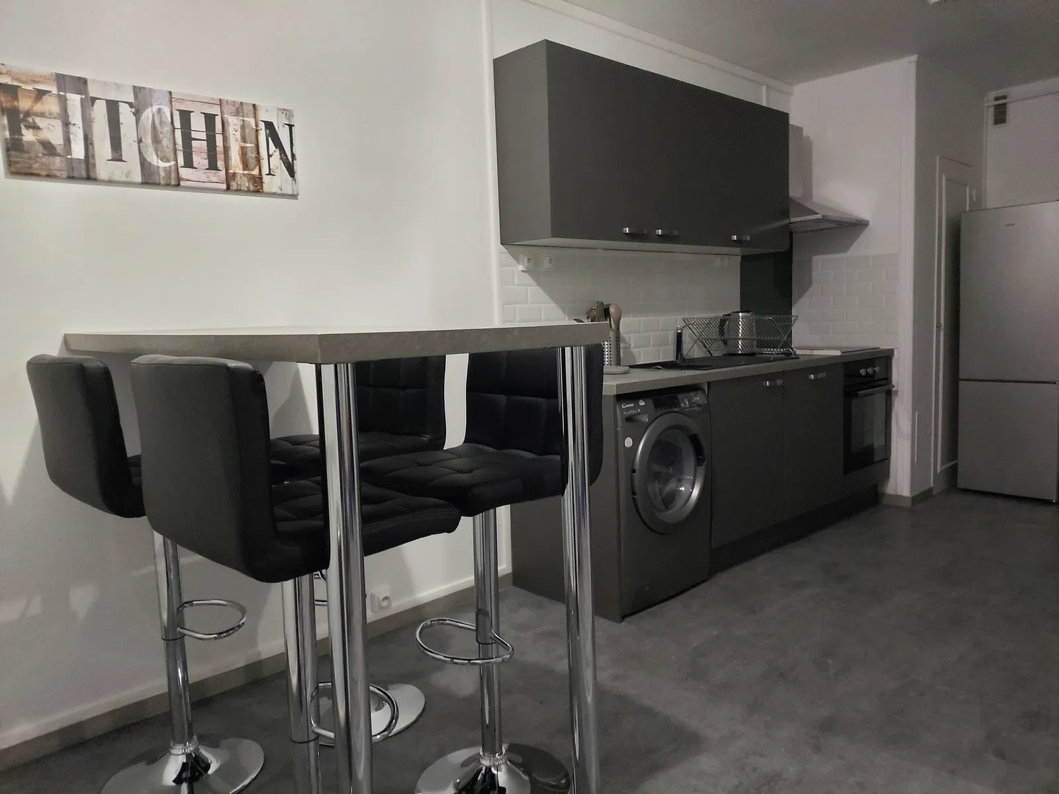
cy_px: 397
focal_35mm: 25
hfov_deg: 69.4
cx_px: 530
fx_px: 765
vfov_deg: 54.9
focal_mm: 4.58
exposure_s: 1/20
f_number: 2
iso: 500
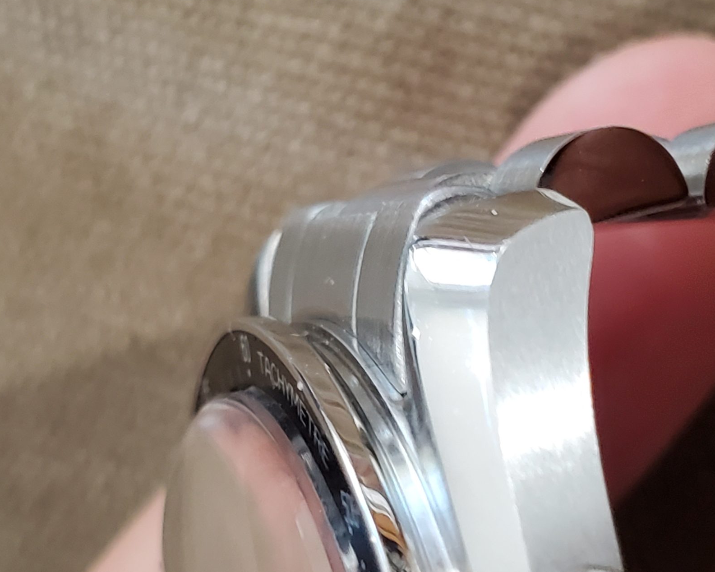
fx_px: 868
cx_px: 467
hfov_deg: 44.2
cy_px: 318
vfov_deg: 36.4
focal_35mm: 41
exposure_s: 1/40
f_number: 2.4
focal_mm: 4.3
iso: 250
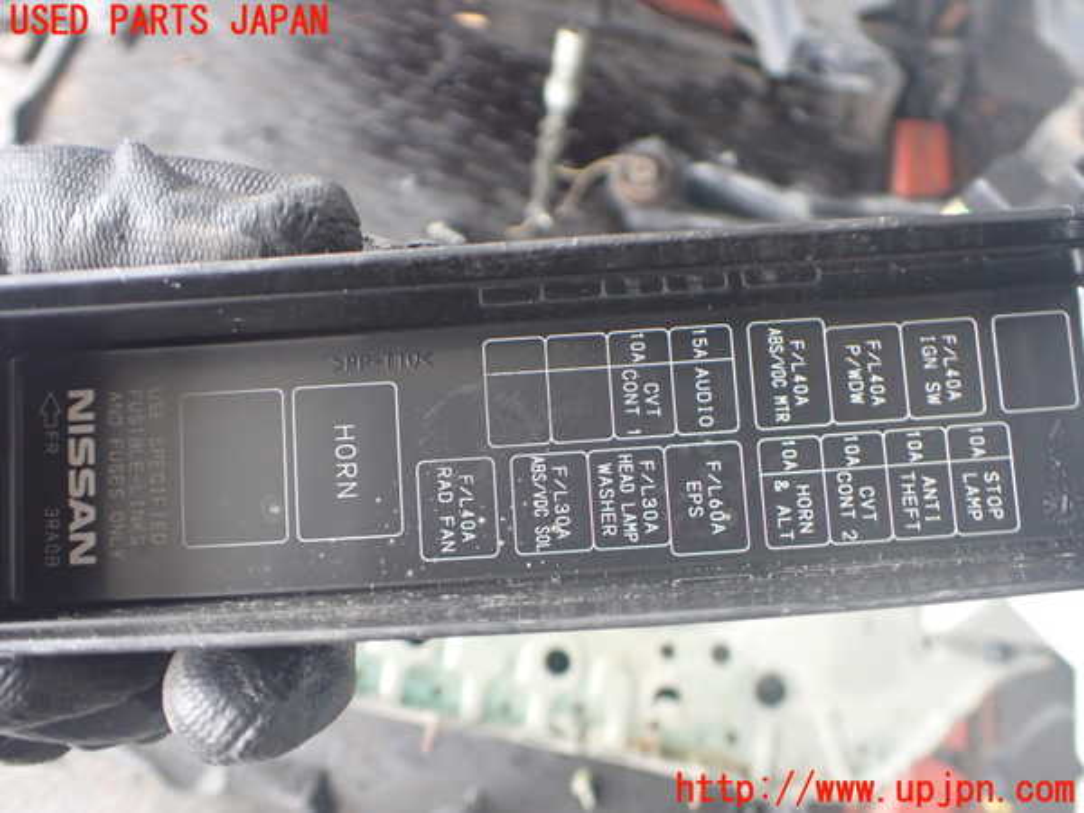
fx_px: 939
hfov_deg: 60.0
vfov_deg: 46.8
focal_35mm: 30
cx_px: 542
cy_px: 406
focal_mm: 5.4
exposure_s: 1/125
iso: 800
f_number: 2.3
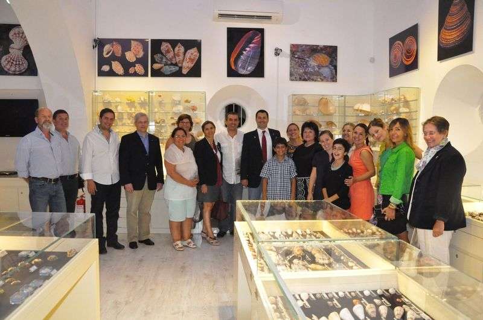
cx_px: 242
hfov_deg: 67.5
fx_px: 362
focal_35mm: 27
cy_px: 160
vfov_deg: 47.8
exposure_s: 1/125
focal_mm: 18
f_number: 6.3
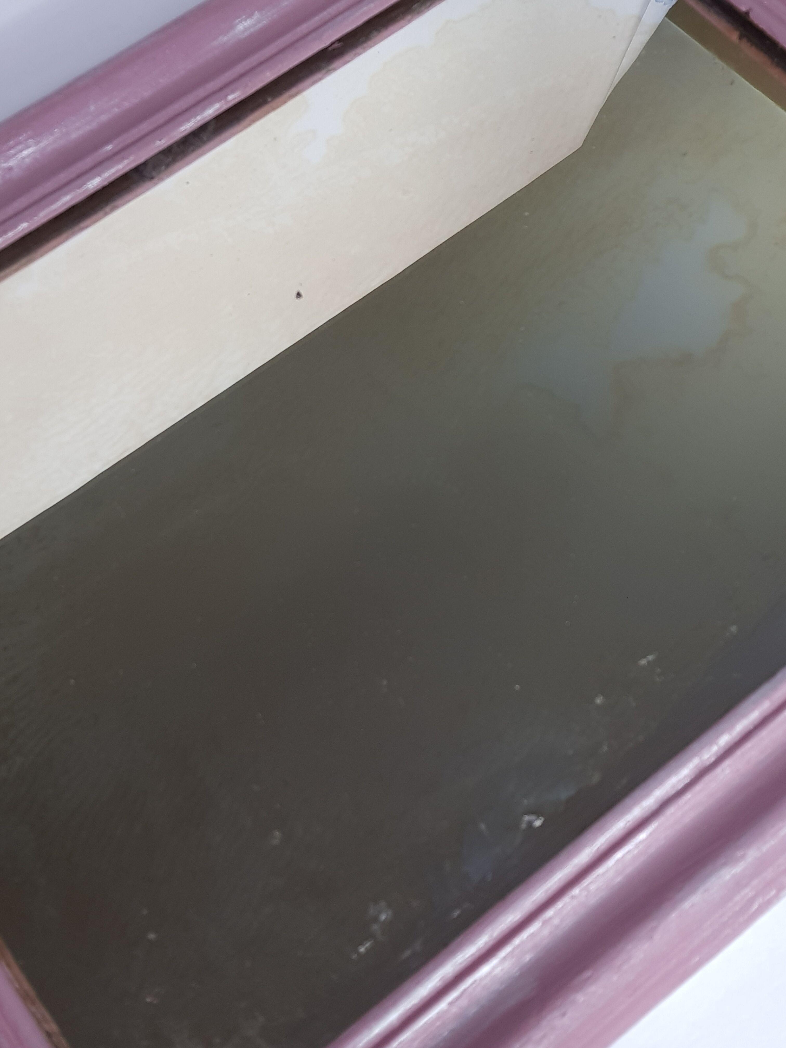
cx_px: 393
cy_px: 524
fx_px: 787
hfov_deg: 53.1
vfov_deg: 67.3
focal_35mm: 26
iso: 80
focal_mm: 4.2
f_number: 1.7
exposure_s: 1/100
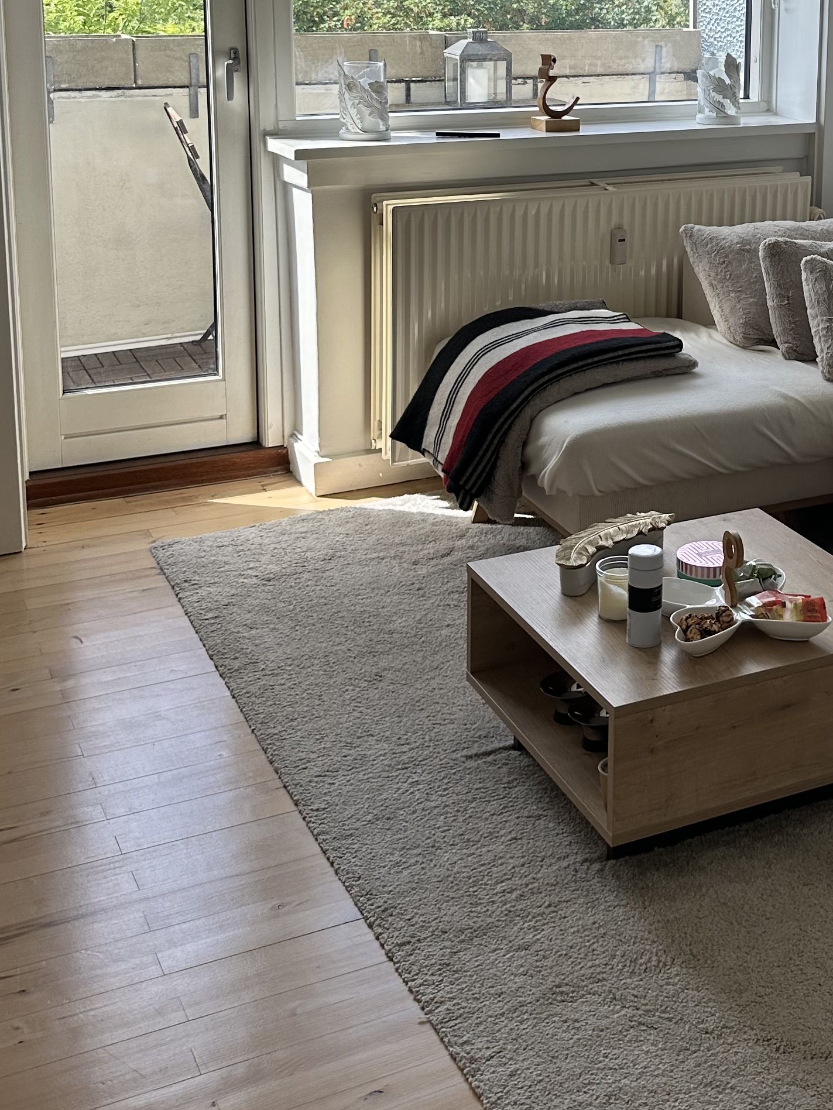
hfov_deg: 27.6
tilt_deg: -9.8
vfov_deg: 36.2
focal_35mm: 51
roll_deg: -3.4
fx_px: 1636
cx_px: 741
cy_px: 223
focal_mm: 6.86
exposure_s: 1/469
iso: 80
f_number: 1.78
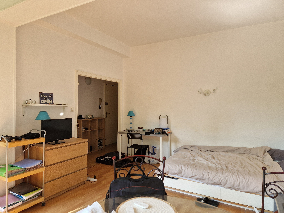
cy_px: 106
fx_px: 189
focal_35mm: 23
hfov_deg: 73.9
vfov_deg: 58.9
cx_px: 142
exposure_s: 1/180
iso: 160
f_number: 1.8
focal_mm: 5.4
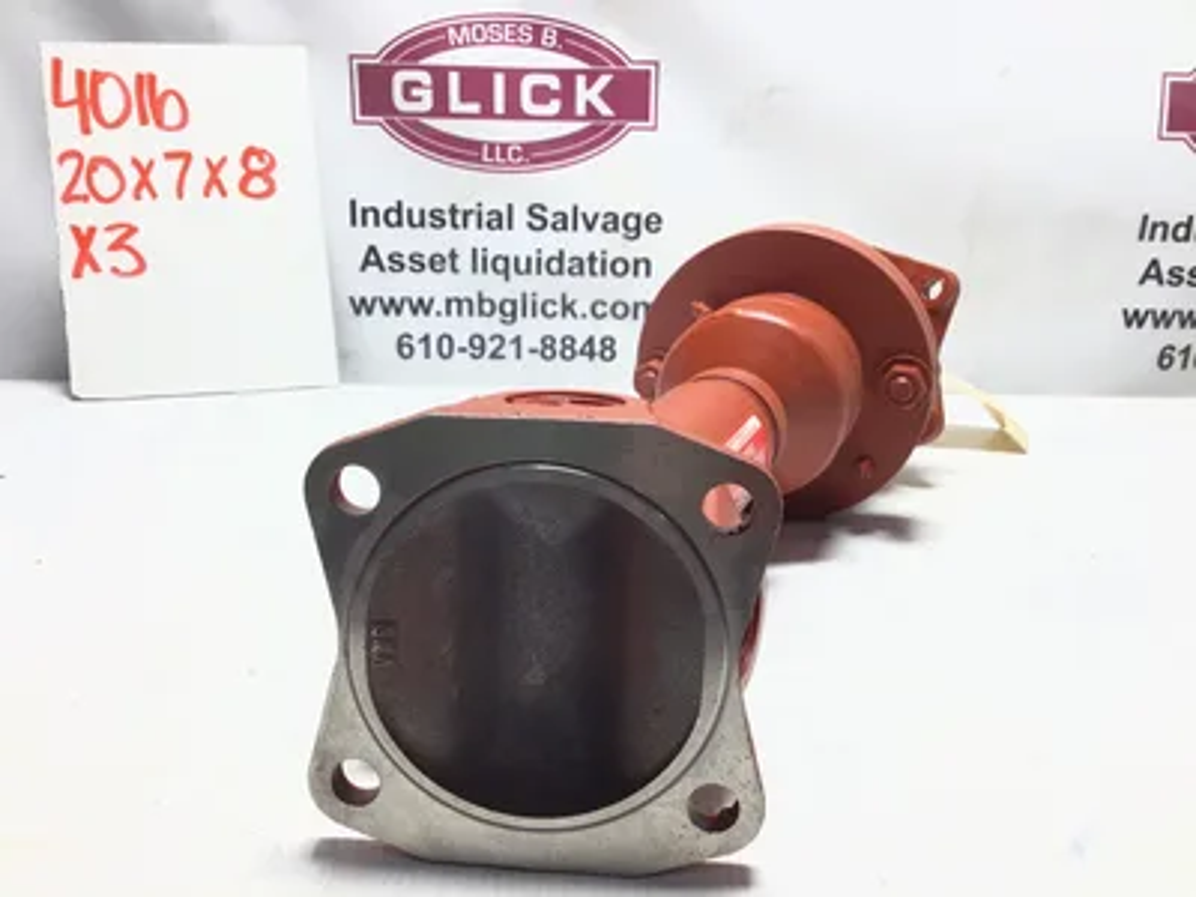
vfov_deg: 45.4
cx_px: 598
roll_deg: -2.1
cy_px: 448
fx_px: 1071
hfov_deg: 58.4
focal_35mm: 31
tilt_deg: -14.2
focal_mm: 3.3
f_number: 2.4
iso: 25
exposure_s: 1/60
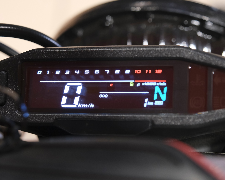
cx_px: 115
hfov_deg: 23.0
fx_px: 553
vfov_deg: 18.5
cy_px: 90
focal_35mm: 83
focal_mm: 48.5
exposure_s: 1/100
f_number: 4
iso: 1600
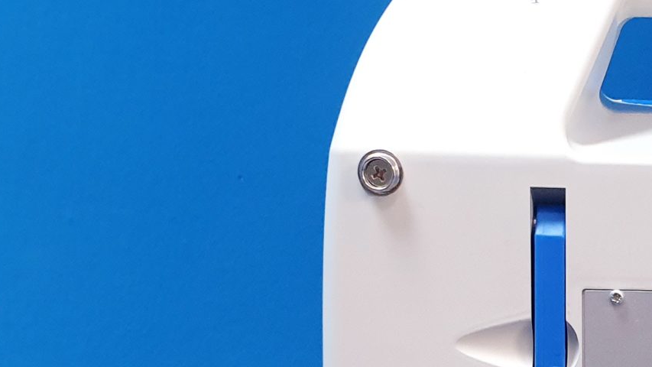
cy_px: 489
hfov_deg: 23.8
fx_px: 1470
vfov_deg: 13.7
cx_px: 675
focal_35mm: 85
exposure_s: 1/50
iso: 320
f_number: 2.4
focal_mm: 4.3
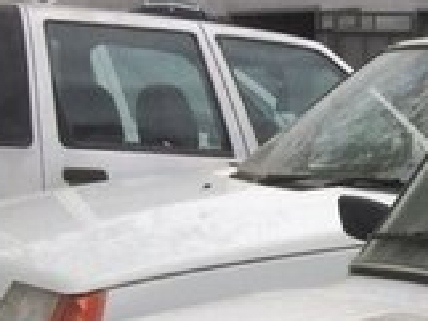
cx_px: 755
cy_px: 580
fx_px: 1472
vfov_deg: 11.5
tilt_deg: -15.9
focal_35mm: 119
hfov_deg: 14.6
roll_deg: -2.1
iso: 32
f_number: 2.2
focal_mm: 4.15
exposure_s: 1/3165
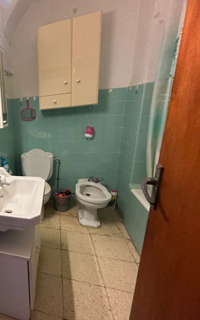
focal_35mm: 20
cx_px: -7
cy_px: 160
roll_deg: +4.0
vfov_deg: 85.1
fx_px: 174
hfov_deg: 47.5
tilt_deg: -13.8
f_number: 2.2
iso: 320
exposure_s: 1/50
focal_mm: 2.22
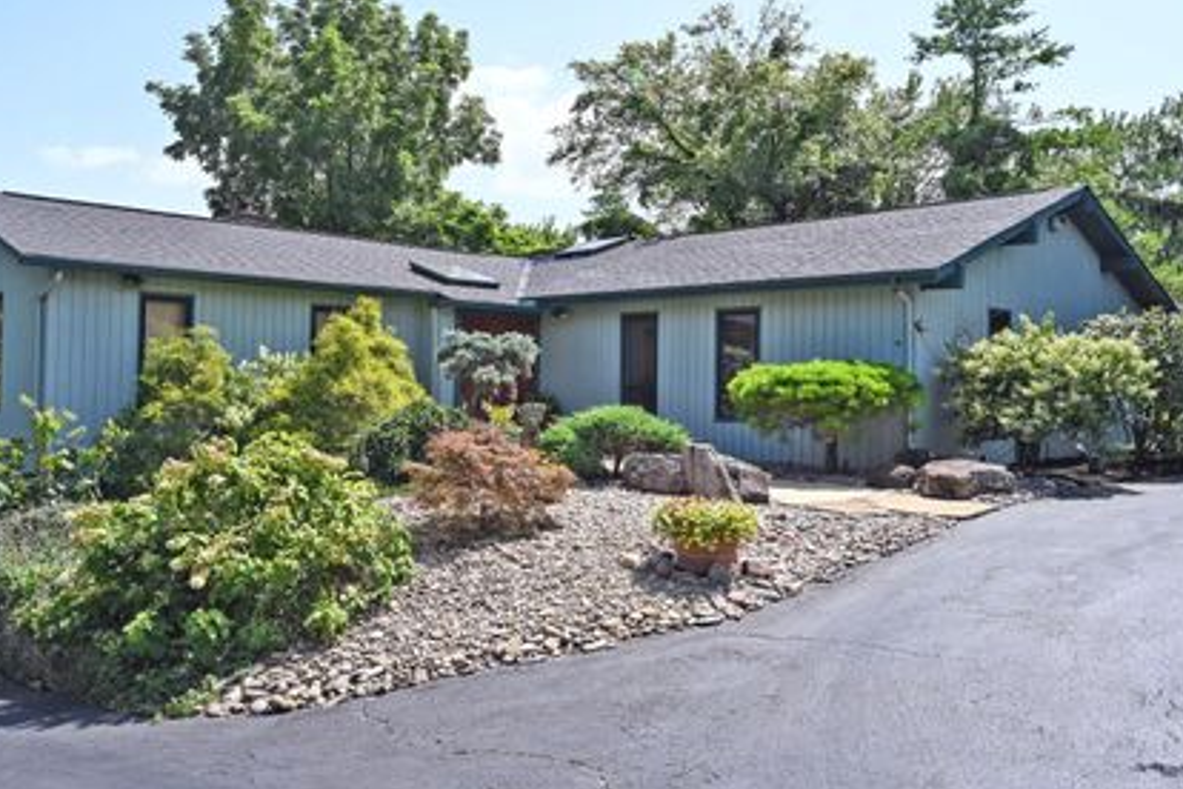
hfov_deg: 63.4
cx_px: 511
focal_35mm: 29
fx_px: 953
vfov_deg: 44.9
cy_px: 356
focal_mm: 24
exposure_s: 1/320
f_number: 6.3
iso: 100
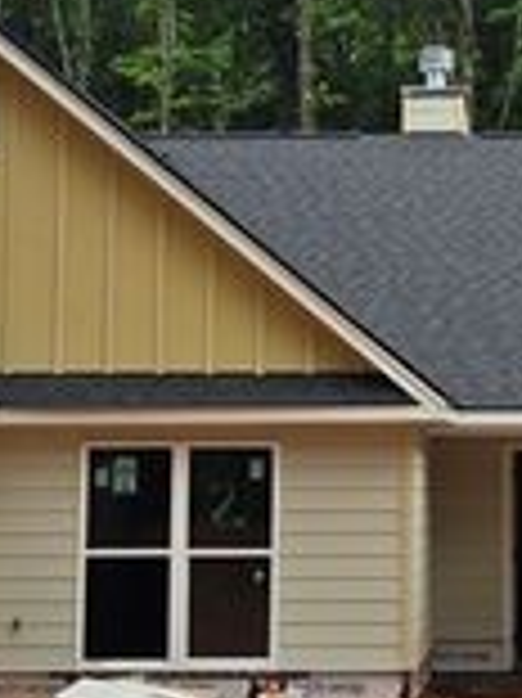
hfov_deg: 14.7
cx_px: 526
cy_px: 277
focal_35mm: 99
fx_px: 1993
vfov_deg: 19.8
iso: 25
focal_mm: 5.4
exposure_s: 1/709
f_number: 1.8
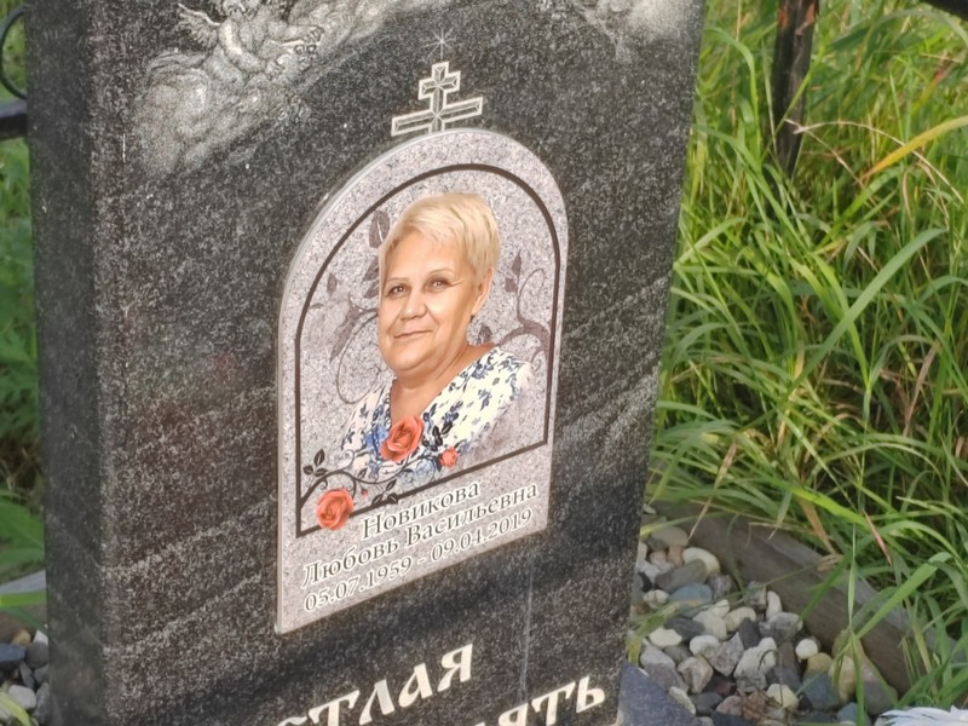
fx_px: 2293
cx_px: 484
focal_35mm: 82
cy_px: 363
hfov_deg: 23.8
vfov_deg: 18.0
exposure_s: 1/530
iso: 100
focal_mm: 5.52
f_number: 1.9
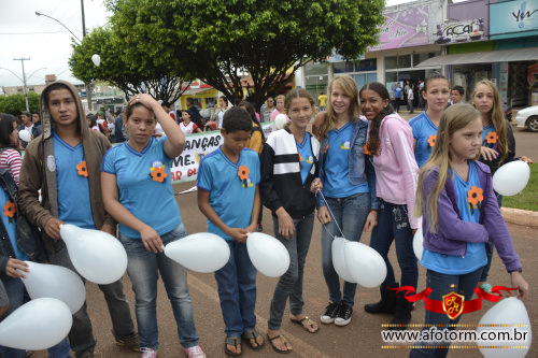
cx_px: 269
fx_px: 448
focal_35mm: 30
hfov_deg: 61.9
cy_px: 179
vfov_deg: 43.6
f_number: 5.6
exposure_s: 1/125
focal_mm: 20
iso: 140
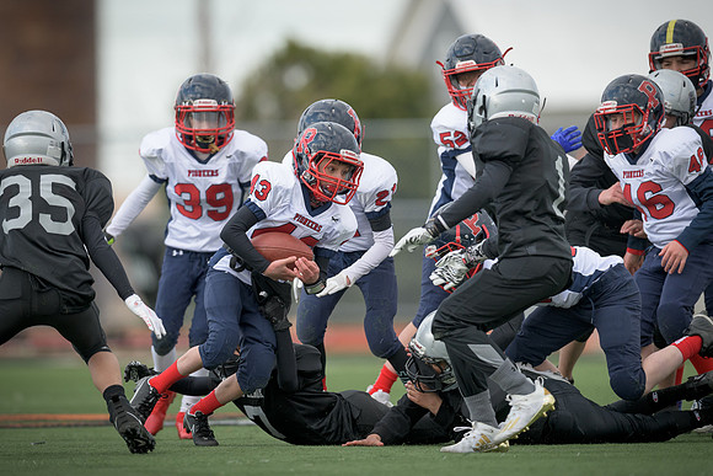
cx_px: 265
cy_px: 244
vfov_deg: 2.1
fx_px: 12936
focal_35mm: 653
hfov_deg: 3.2
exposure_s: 1/1600
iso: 500
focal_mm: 500
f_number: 4
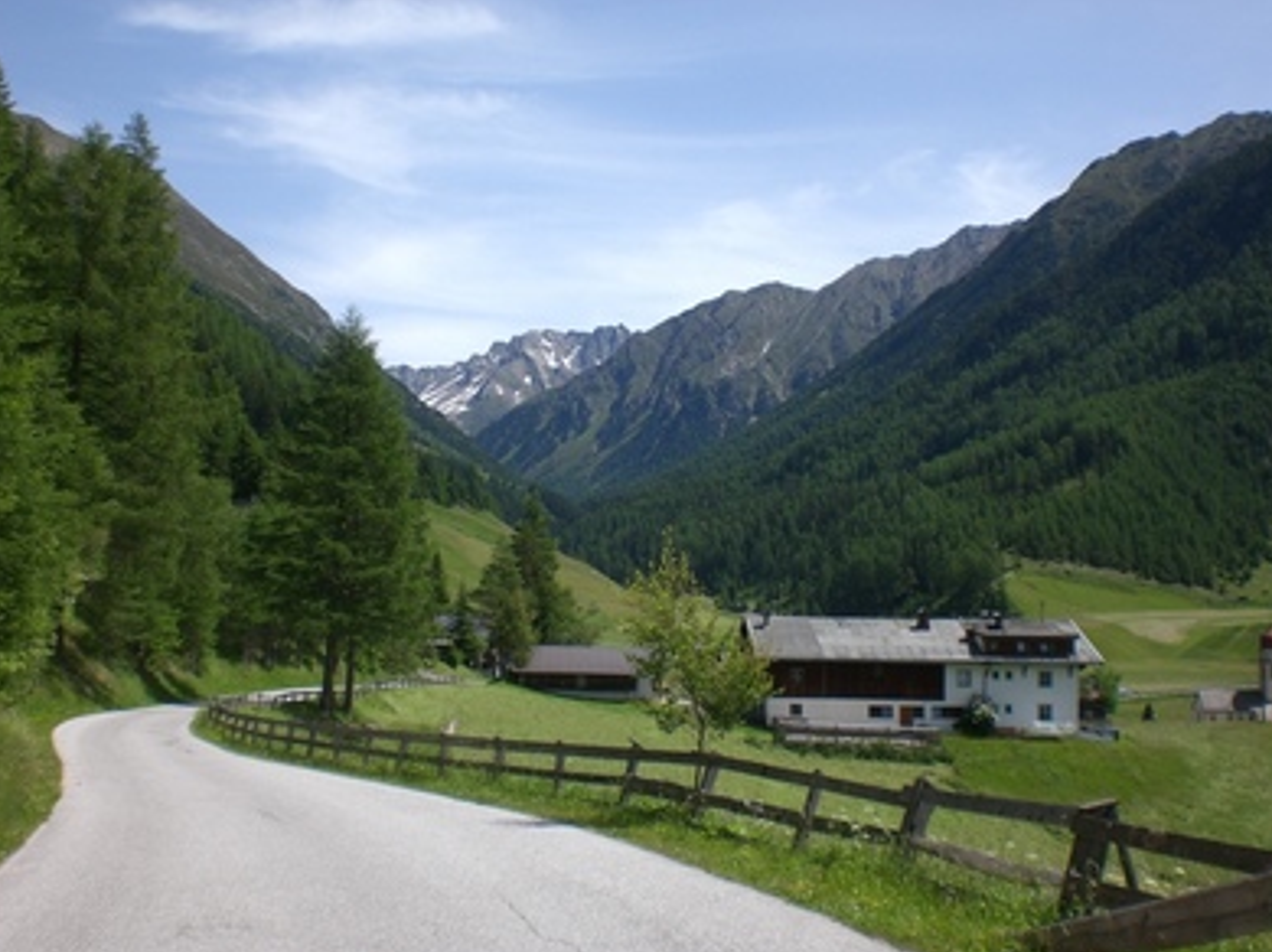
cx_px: 643
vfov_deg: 36.8
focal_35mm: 39
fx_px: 1432
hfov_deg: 47.9
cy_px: 486
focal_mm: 6.3
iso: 50
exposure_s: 1/400
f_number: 4.4
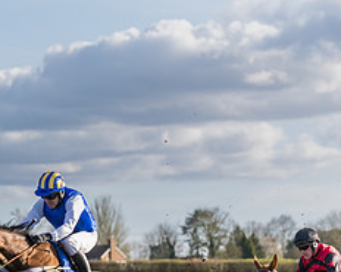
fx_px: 2893
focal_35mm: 287
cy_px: 292
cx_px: 24
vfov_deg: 5.4
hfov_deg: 6.7
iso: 400
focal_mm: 83
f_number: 4
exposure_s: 1/1600
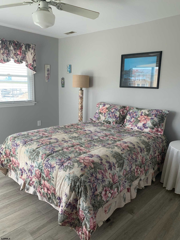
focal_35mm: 26
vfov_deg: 67.3
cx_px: 90
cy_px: 120
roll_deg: -3.4
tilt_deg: -11.0
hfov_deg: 53.0
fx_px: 180
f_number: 1.8
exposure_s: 1/121
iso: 40
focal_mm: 4.25
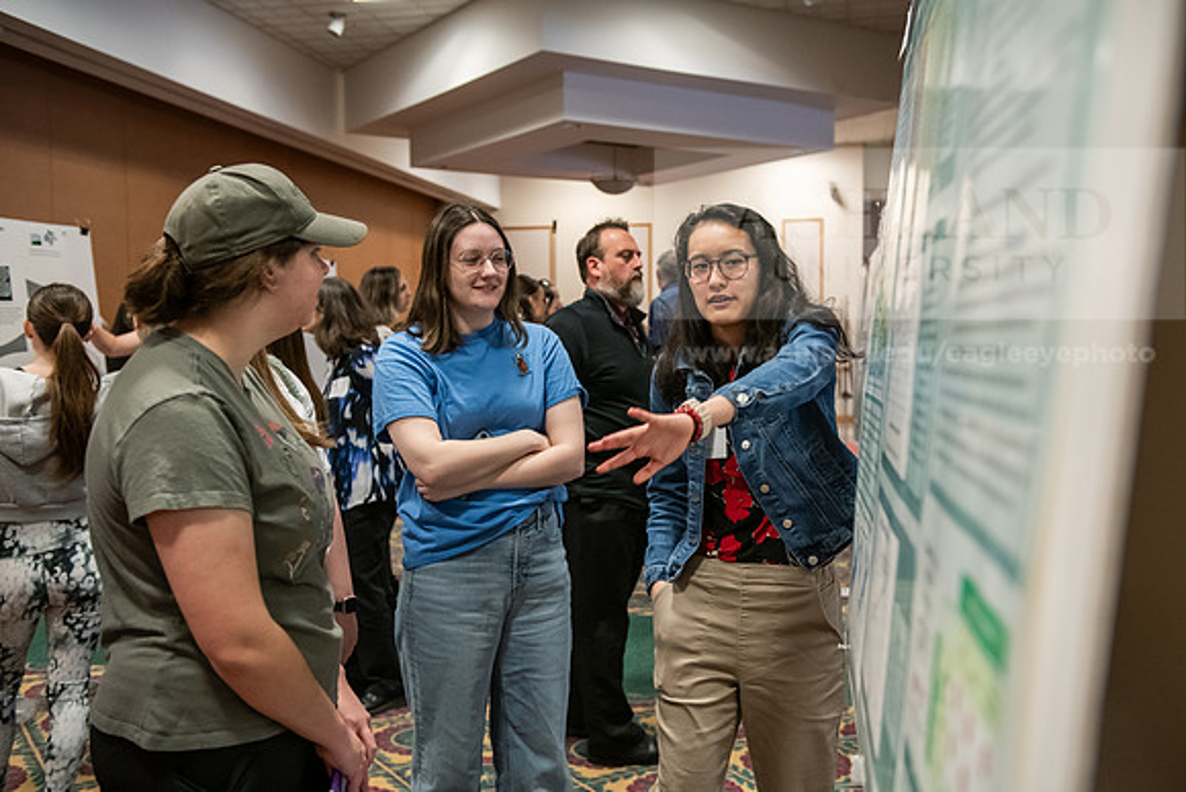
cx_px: 593
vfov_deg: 36.9
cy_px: 396
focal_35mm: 36
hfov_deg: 53.1
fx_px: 1186
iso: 3200
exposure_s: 1/200
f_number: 3.5
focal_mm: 36
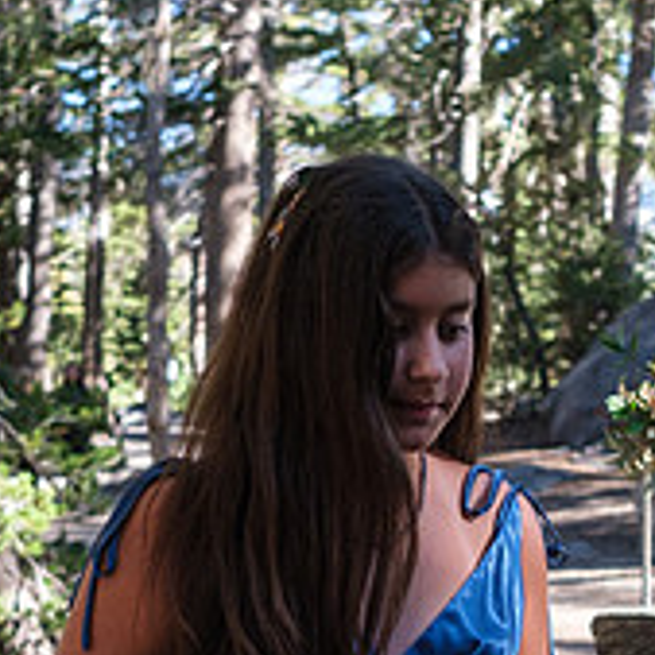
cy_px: 665
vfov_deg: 16.7
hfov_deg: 17.0
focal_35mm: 102
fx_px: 2184
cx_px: 446
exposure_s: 1/600
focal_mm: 23
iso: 160
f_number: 3.2
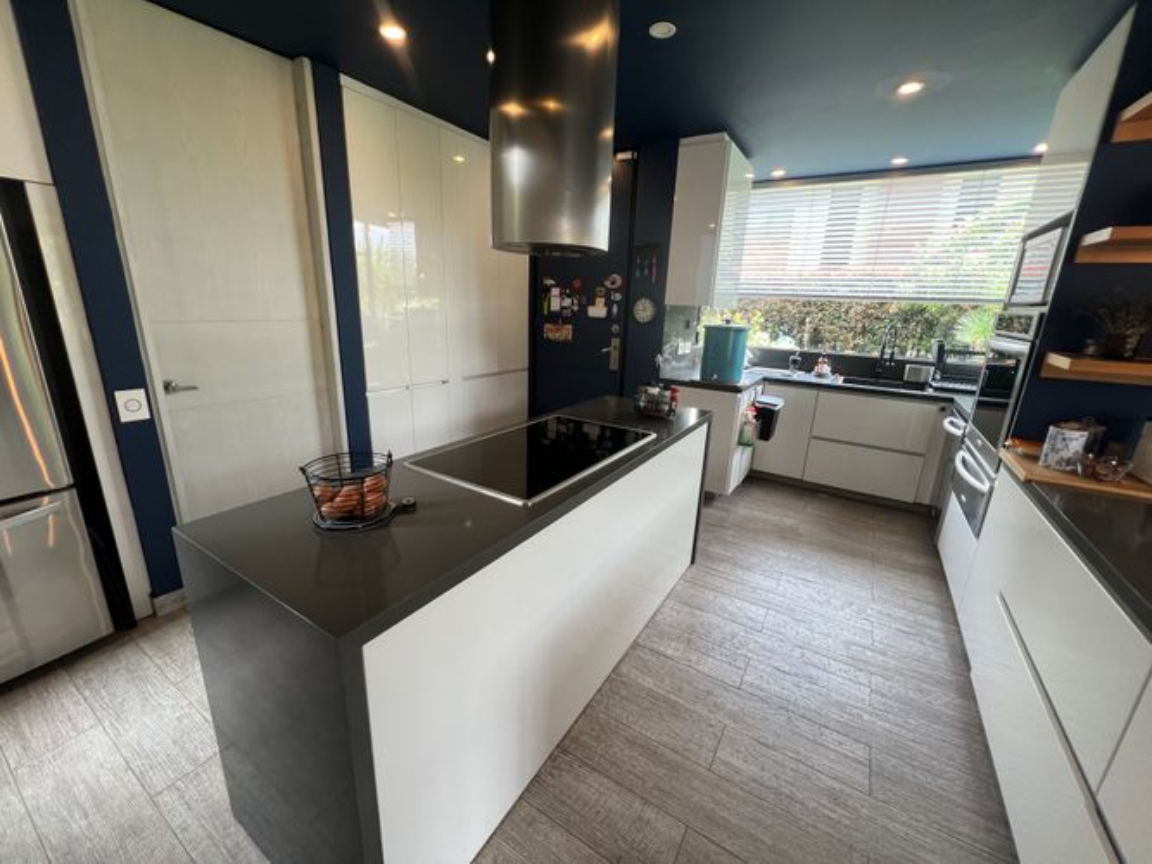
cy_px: 432
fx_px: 433
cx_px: 576
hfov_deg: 106.2
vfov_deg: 89.9
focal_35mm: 13
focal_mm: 1.57
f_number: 1.8
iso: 100
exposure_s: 1/99
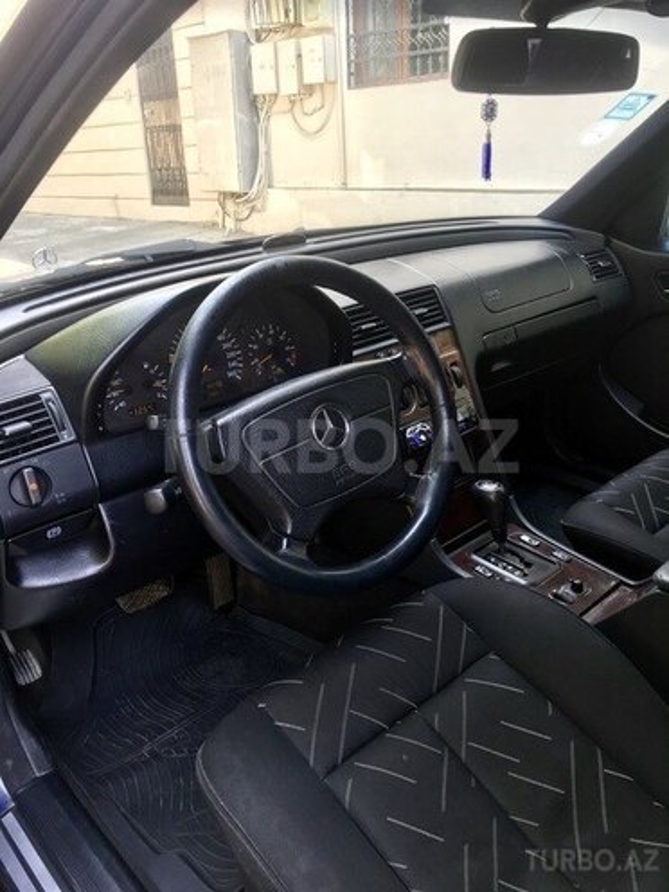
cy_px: 446
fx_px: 722
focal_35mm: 28
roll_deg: +1.7
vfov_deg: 63.4
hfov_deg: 49.7
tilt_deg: -20.7
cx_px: 334
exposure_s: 1/50
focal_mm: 3.99
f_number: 1.8
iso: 20
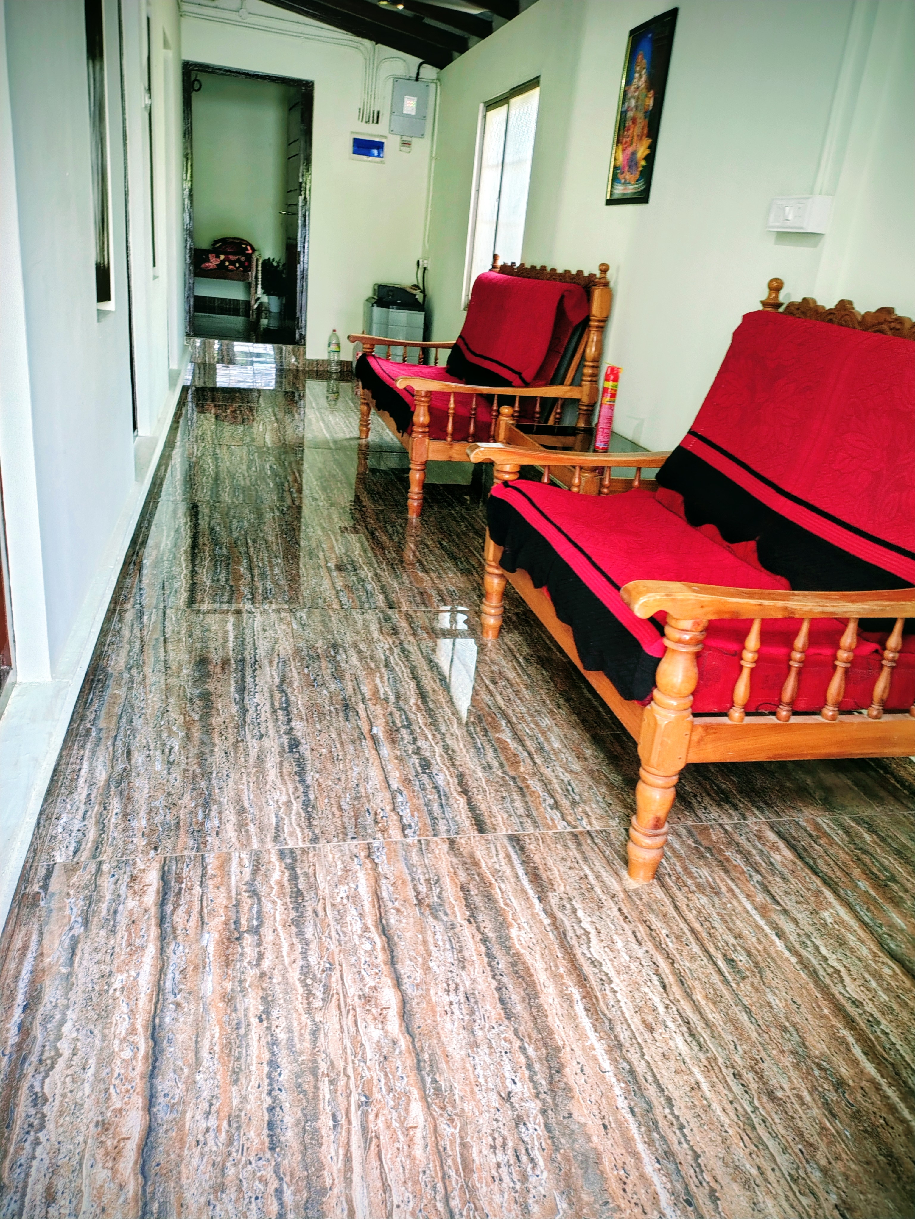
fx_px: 881
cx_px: 458
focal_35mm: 25
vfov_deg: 69.4
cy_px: 610
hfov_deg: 54.9
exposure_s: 1/50.1
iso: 915
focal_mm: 4.71
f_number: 1.7
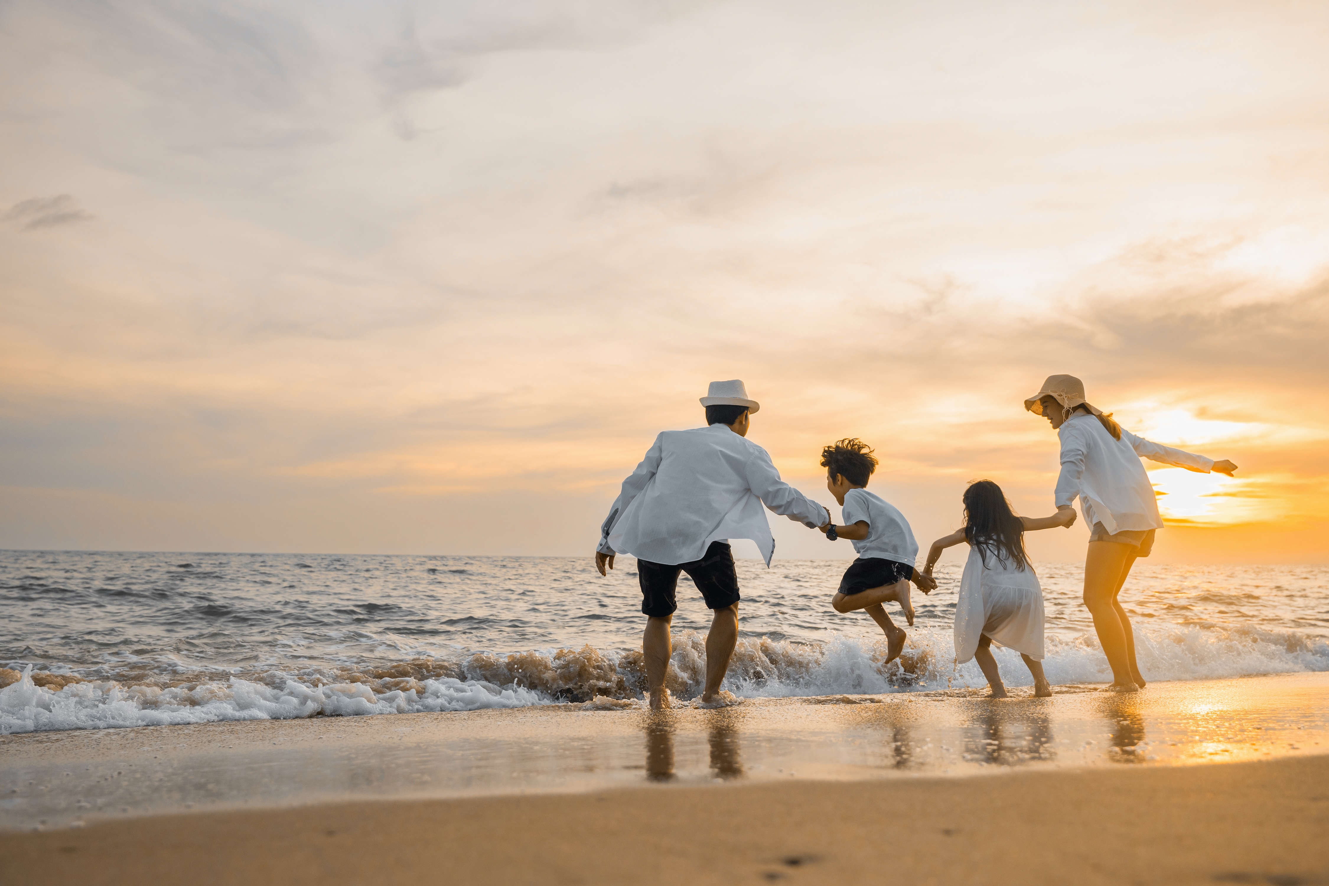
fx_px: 1107
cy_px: 443
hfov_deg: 61.9
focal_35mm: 30
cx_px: 664
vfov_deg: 43.6
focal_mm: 30
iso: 400
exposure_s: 1/800
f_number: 4
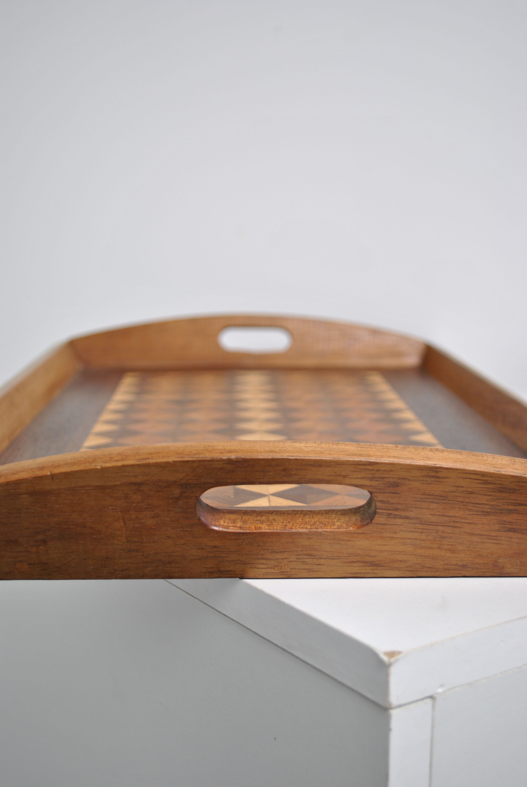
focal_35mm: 48
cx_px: 264
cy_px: 394
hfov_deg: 28.2
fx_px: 1051
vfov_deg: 41.1
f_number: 4.8
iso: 200
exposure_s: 1/40
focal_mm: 32
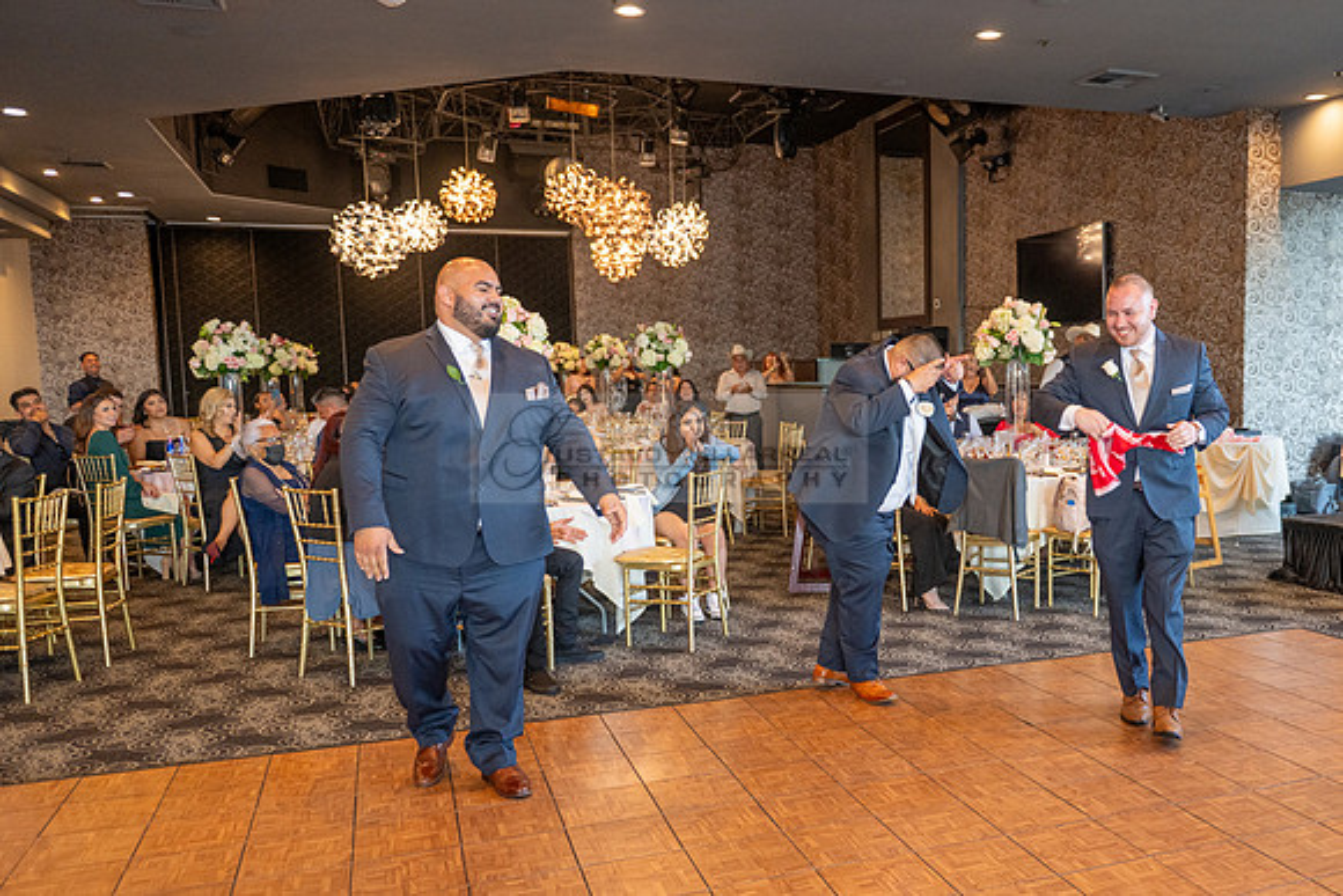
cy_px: 506
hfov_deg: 58.0
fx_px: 1183
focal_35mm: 32
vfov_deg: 41.4
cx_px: 878
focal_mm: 24
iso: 800
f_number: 2.8
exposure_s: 1/200
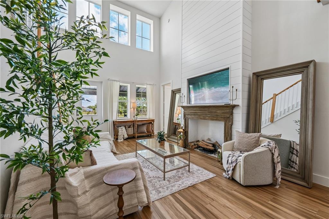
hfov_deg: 104.3
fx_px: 128
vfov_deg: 81.1
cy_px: 110
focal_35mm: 14
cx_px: 164
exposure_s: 1/40
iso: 400
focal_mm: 14
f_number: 8
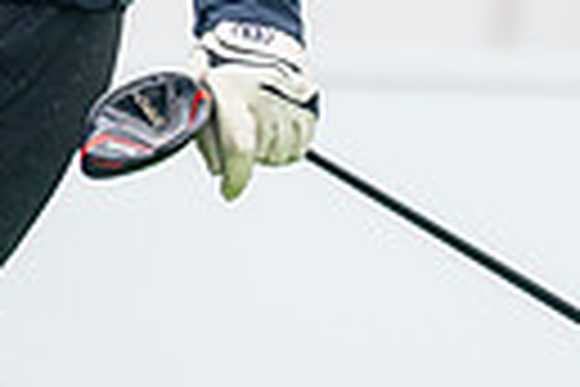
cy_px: -404
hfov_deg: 1.0
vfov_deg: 0.6
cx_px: -57
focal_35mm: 2150
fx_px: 34636
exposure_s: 1/1250
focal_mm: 300
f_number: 4
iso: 400
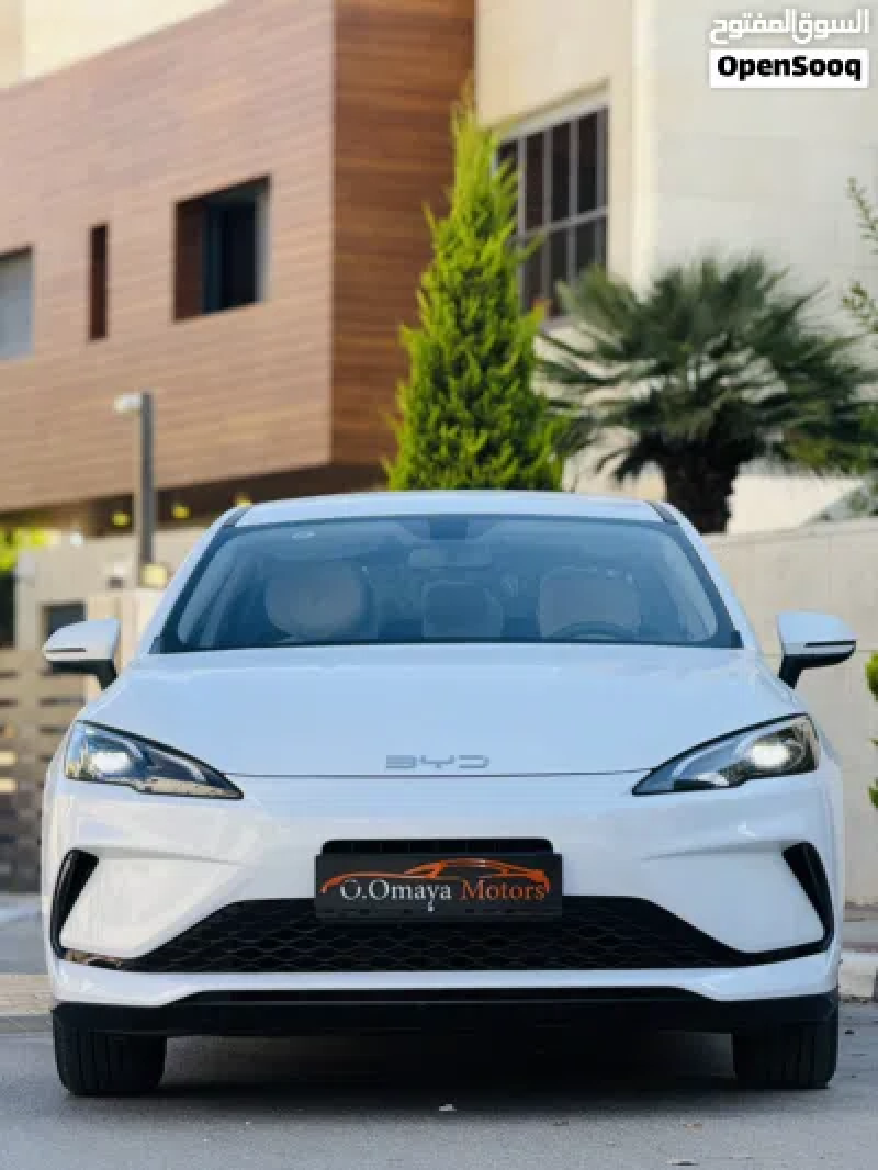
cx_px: 439
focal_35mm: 120
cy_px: 585
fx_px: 4057
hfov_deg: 12.4
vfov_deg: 16.4
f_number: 2.8
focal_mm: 15.66
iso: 50
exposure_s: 1/680
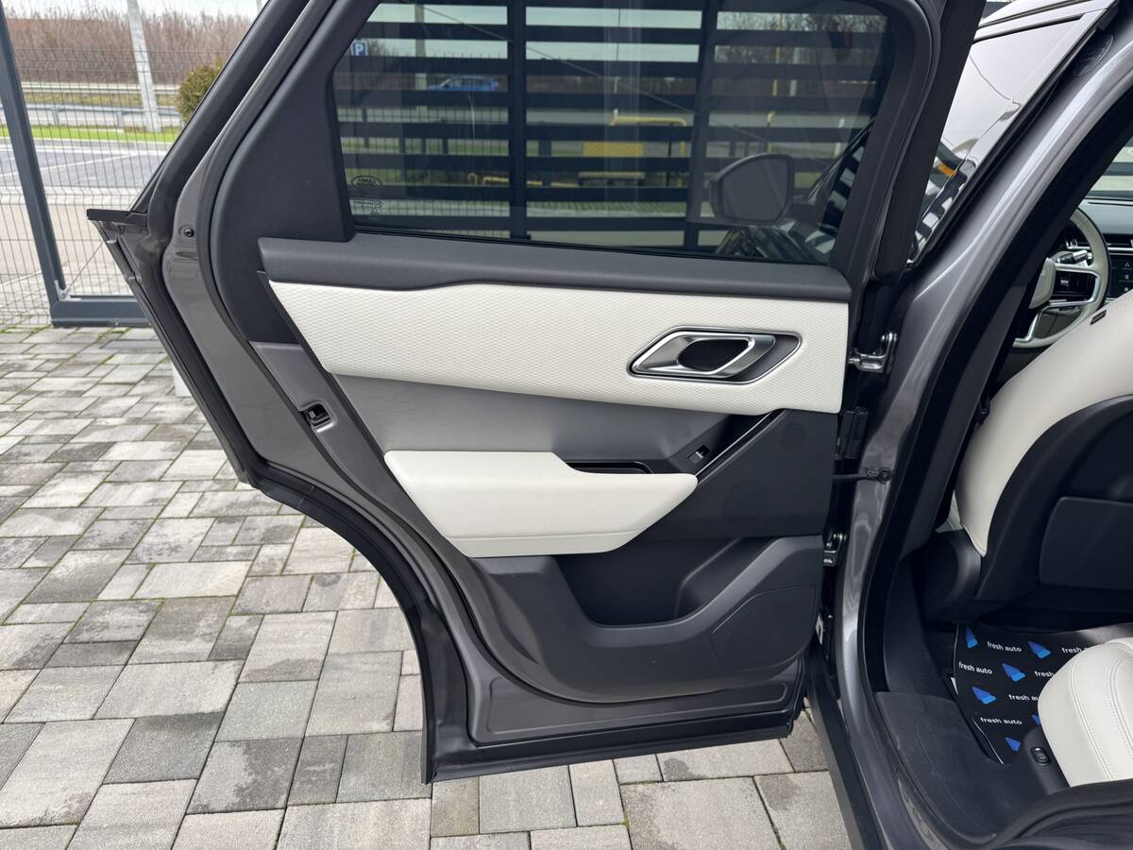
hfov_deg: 71.6
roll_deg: -0.4
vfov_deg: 56.8
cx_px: 566
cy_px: 425
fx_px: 786
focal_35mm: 24
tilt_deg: -22.8
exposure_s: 1/199
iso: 64
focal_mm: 6.76
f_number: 1.78
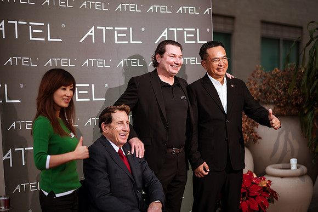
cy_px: 106
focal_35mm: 58
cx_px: 159
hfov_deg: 34.5
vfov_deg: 23.4
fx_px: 512
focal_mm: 58
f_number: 1.4
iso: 400
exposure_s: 1/640
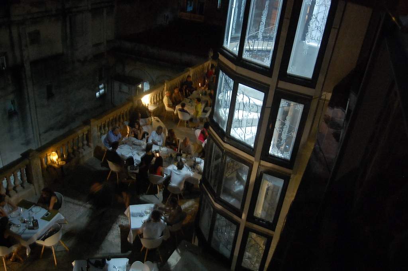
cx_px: 204
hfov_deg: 64.6
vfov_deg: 45.6
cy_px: 136
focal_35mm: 28
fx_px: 323
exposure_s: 1/6
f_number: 3.5
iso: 1600
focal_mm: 19
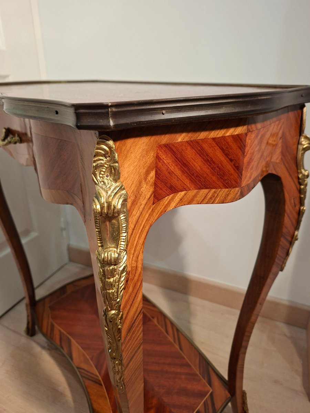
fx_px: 275
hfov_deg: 58.9
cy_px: 206
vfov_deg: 73.9
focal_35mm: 23
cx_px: 155
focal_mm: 5.54
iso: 200
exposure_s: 1/50
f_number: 1.8
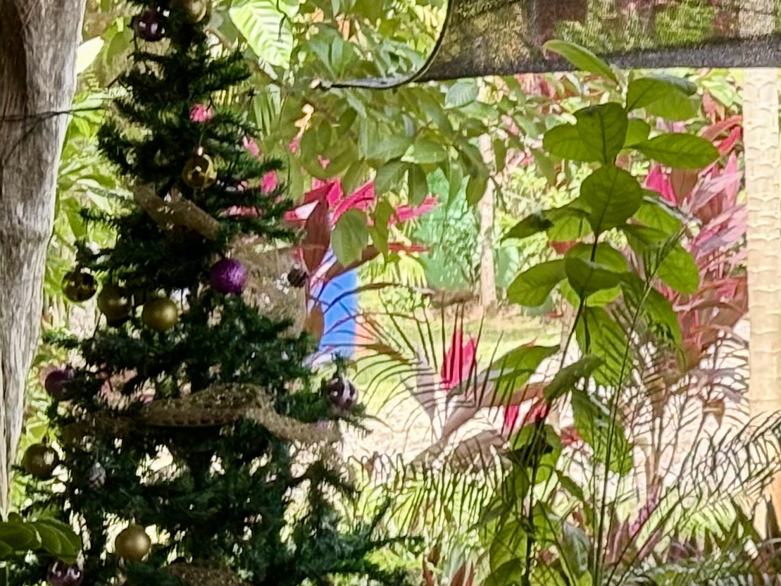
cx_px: 1337
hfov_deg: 10.0
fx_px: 4265
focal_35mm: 189
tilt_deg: +1.4
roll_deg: +2.3
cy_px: 27
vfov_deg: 7.8
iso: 25
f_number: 1.6
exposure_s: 1/121
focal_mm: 5.96
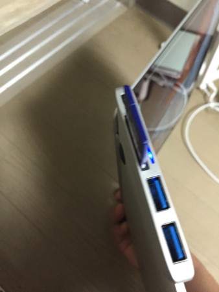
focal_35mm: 29
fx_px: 244
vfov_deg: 61.6
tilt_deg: -66.2
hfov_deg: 48.3
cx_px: 110
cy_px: 146
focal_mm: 4.15
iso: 320
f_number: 2.2
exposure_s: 1/15
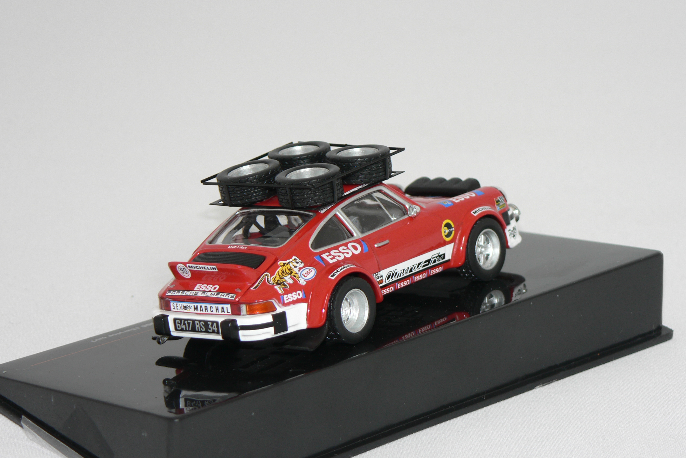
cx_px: 342
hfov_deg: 15.1
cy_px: 237
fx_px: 2592
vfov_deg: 10.1
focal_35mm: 136
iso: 80
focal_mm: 21.6
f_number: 3.2
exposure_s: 1/60
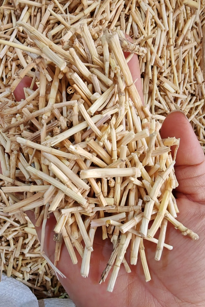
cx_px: 86
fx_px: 239
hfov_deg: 46.2
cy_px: 149
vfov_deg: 65.5
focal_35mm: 28
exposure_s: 1/50
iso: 500
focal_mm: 1.96
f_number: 2.2
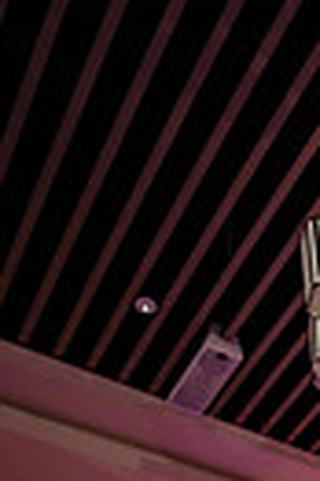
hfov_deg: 19.9
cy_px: 655
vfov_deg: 26.5
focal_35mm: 62
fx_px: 829
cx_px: 427
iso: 800
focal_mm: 14
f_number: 2.8
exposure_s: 1/160
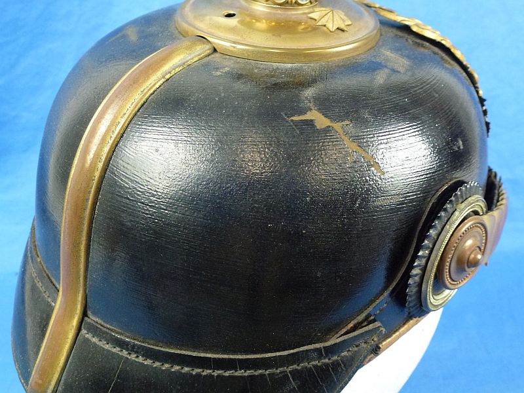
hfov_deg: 45.8
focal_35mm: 41
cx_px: 262
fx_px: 621
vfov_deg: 35.1
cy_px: 196
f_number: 3.9
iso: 400
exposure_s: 1/40
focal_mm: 7.4
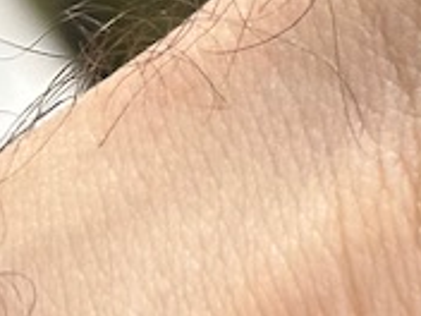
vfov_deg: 4.1
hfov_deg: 5.2
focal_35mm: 350
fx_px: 4257
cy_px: -522
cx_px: 1526
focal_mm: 6.86
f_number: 1.78
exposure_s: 1/836
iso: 64
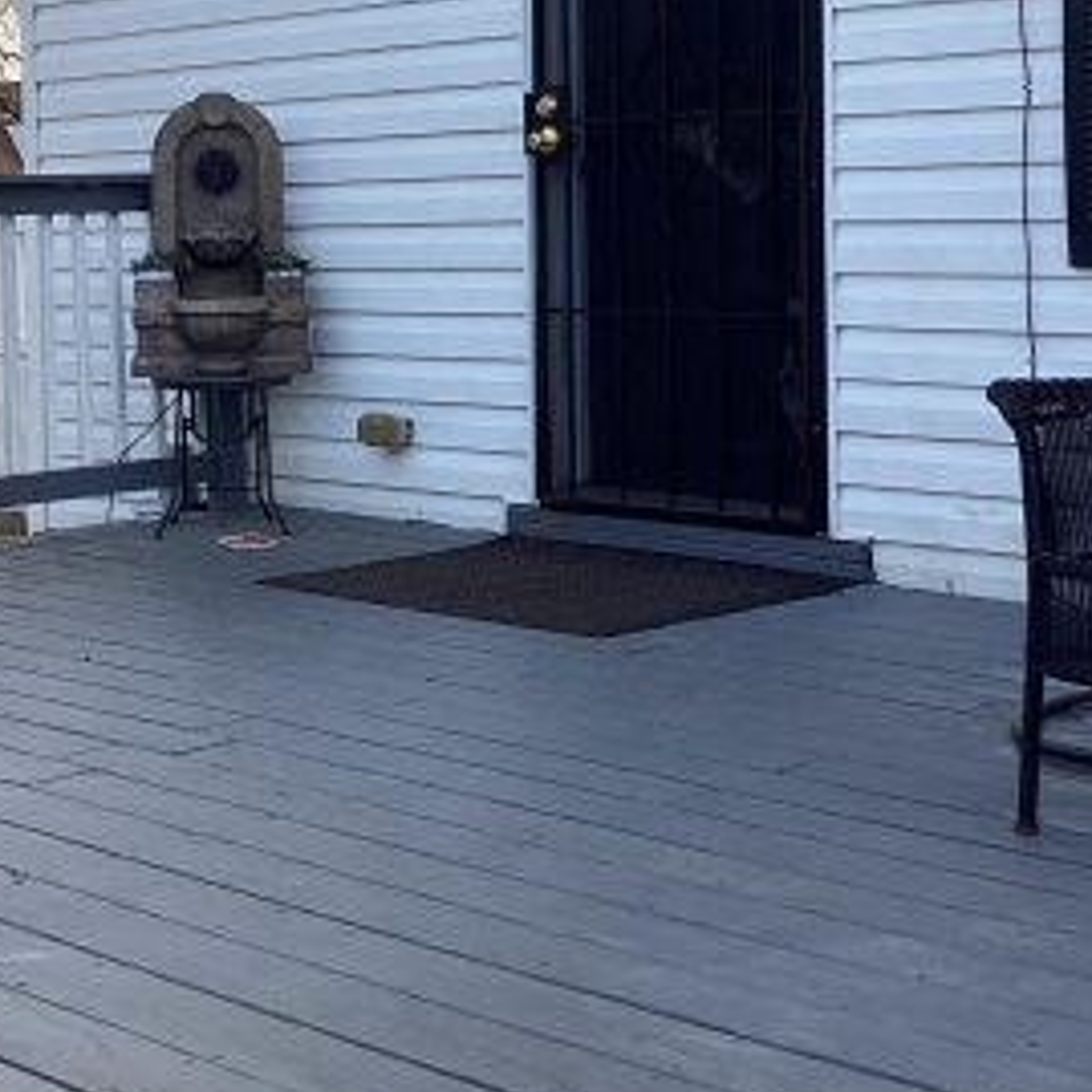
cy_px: 280
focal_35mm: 68
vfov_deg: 25.1
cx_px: 514
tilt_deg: -3.5
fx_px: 2427
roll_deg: +0.7
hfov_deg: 25.4
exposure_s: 1/223
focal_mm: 3.3
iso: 25
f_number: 2.4
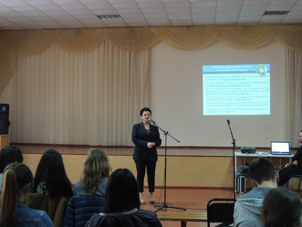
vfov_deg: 26.6
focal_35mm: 55
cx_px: 151
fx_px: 480
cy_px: 114
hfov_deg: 34.9
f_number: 3.7
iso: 800
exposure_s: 1/15
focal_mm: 9.8
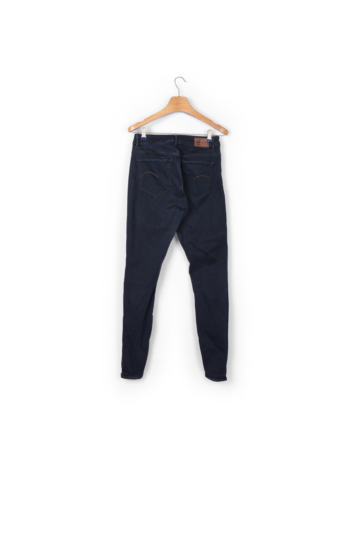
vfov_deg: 51.9
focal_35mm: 37
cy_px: 268
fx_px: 552
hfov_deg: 35.9
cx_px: 179
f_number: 13
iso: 100
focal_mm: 37
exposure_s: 1/160
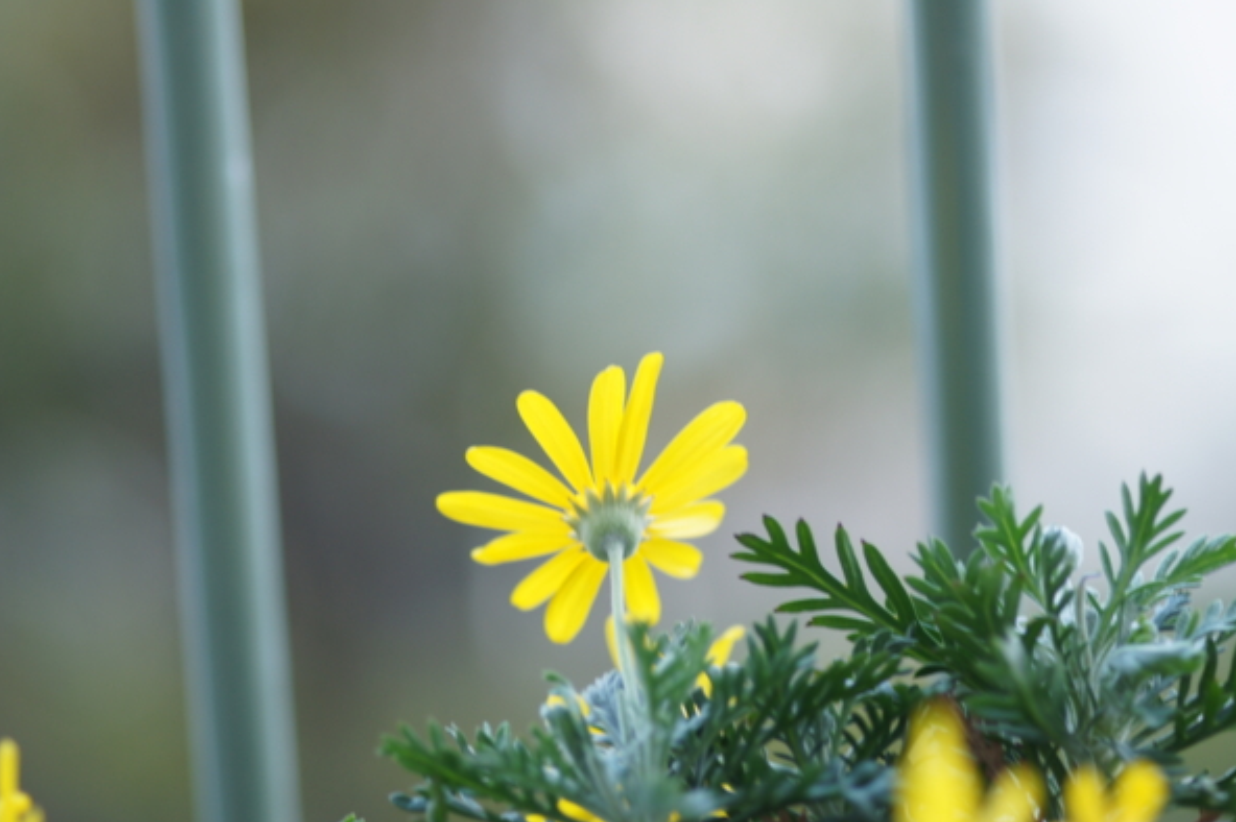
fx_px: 5216
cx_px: 614
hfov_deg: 13.5
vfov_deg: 9.0
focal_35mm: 152
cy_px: 410
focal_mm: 100
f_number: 2.8
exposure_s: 1/15
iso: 200
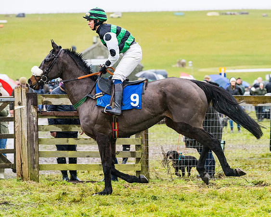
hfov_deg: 12.0
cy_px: 111
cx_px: 161
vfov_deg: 9.6
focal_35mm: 161
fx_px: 1289
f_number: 4
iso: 1600
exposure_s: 1/800
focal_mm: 135
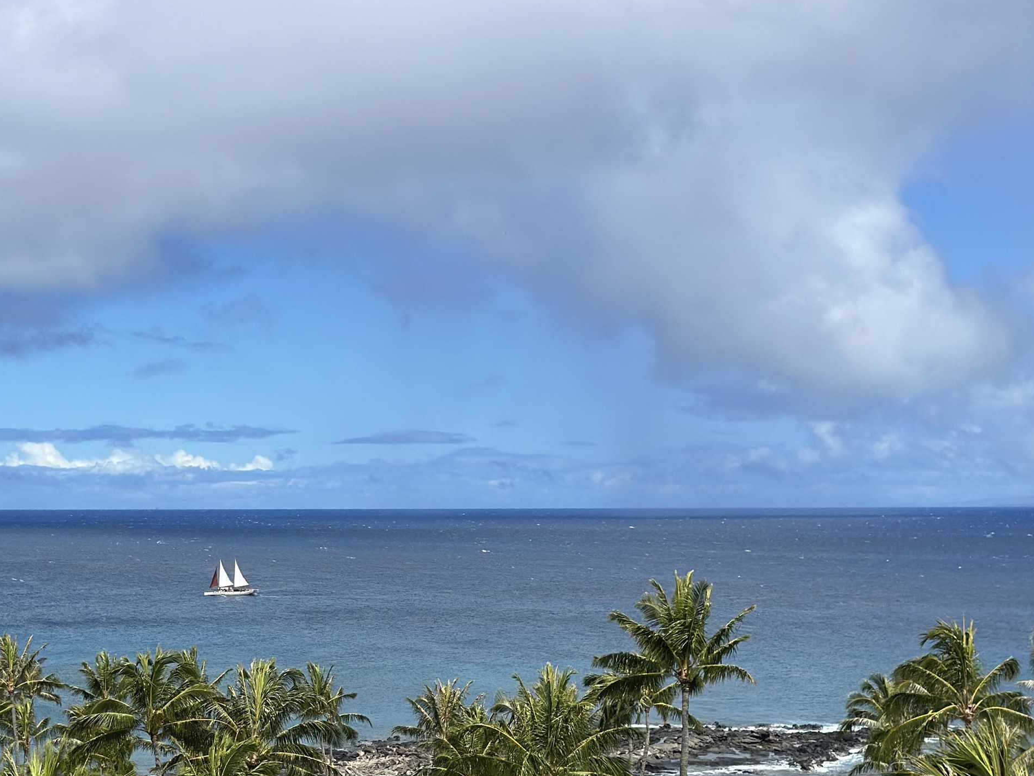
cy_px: 616
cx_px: 366
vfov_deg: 18.7
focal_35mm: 78
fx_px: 2330
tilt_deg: -1.1
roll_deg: +0.4
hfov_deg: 24.9
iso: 80
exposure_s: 1/7092
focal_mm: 6.86
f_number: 1.78
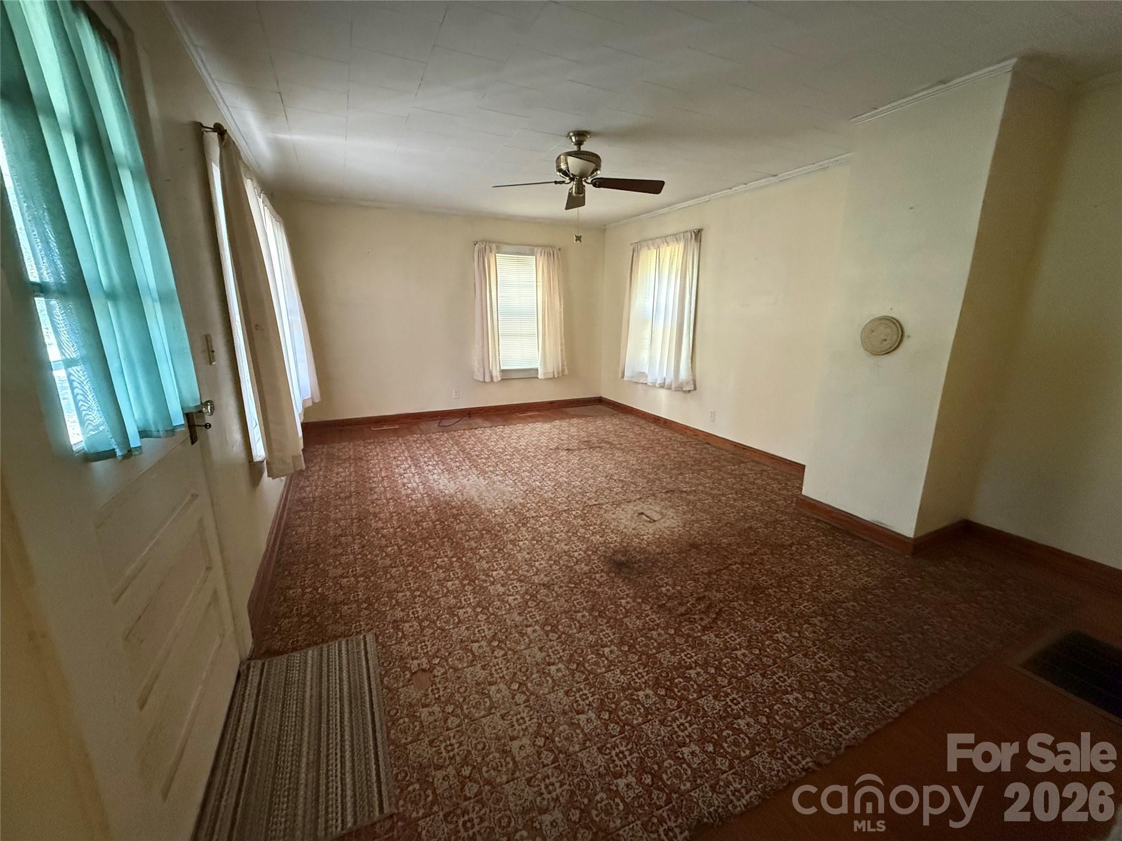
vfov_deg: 85.7
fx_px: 454
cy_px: 420
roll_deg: -0.5
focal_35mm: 14
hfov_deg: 102.1
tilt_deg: -13.0
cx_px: 561
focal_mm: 2.22
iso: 1000
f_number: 2.2
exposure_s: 1/60
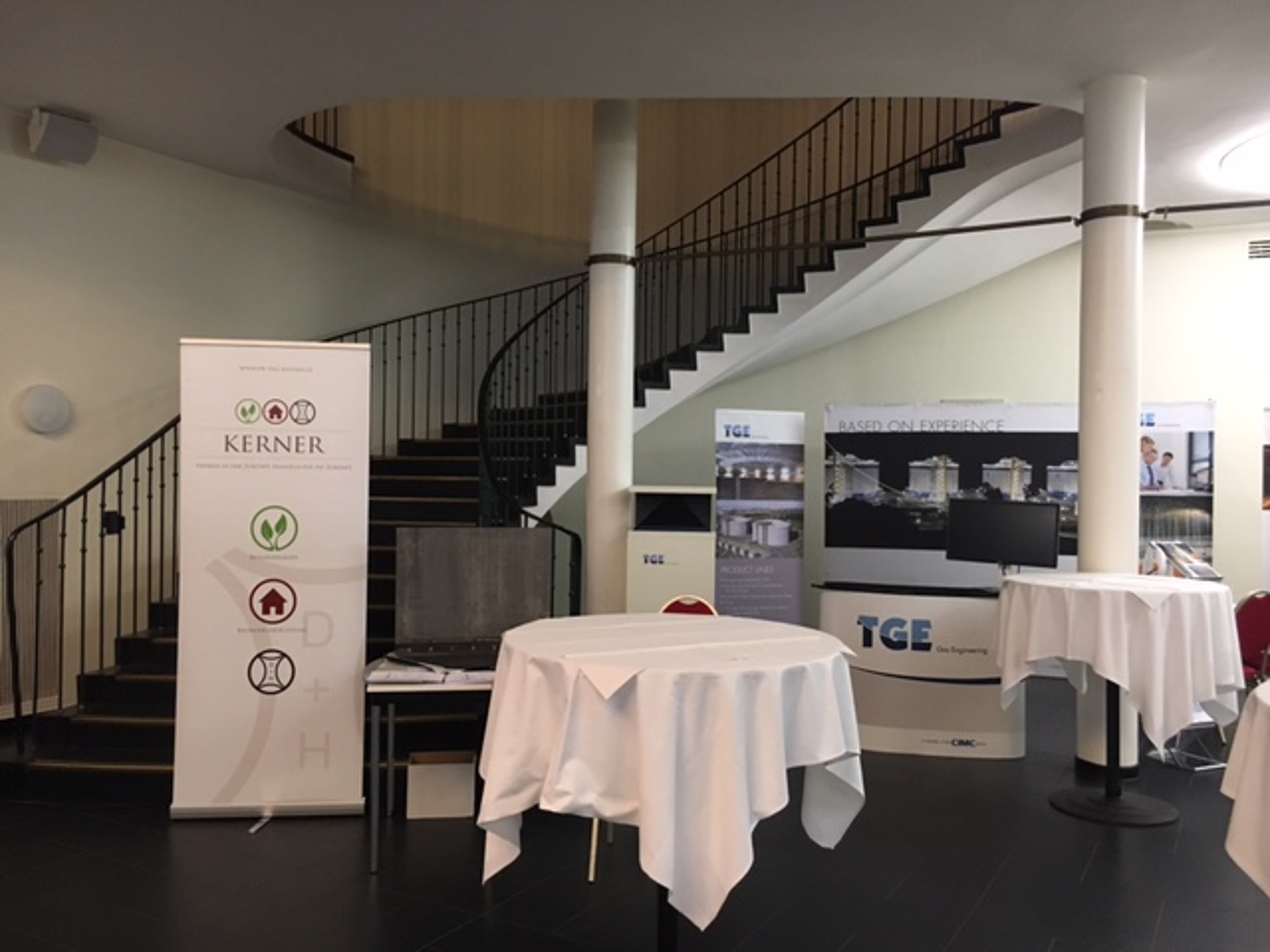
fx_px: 1064
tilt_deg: -0.8
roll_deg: -0.9
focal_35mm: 29
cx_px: 635
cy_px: 476
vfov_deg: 48.2
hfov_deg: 61.7
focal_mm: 4.15
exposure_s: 1/33
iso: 250
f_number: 2.2
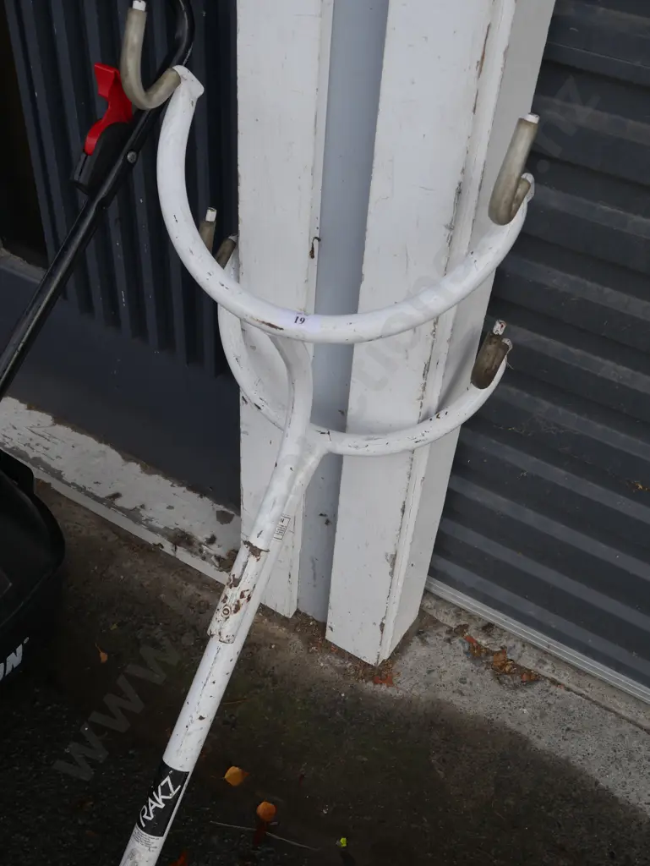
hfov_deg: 39.7
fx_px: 901
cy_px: 433
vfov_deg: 51.3
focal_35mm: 36
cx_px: 325
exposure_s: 1/160
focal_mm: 18
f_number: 5.6
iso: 200
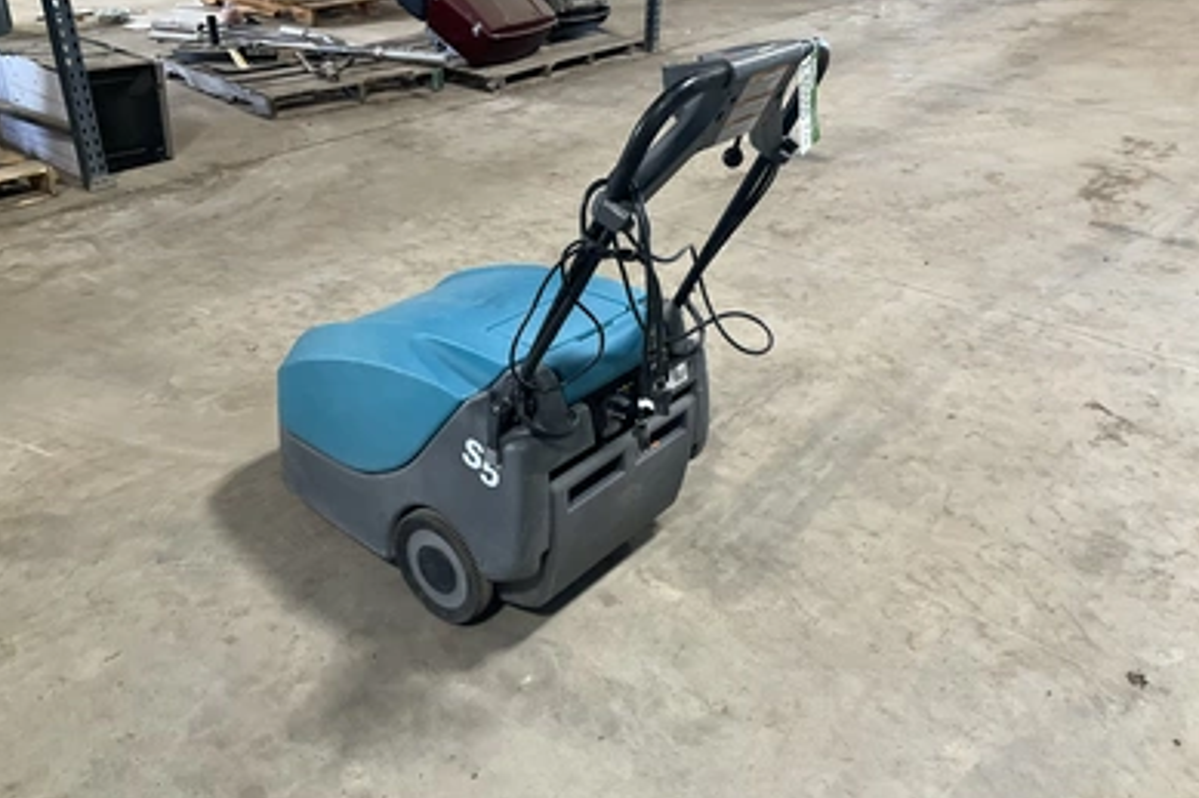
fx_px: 1032
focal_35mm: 31
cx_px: 586
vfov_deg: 42.3
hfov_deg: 60.3
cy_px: 416
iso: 100
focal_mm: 3
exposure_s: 1/60
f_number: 1.8
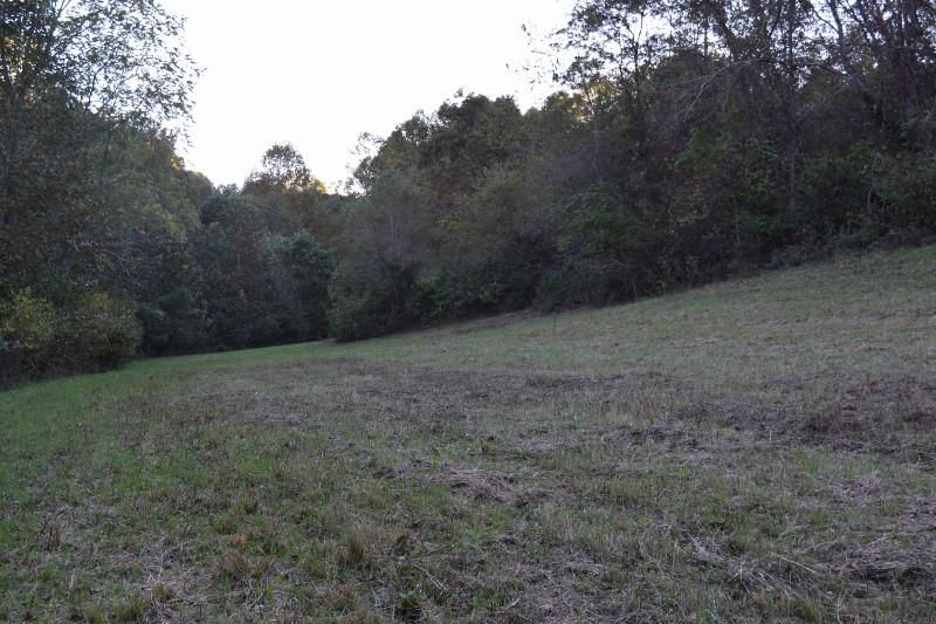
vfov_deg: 28.1
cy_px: 312
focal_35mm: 48
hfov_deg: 41.1
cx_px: 468
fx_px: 1248
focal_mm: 32
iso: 400
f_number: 6.3
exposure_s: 1/160
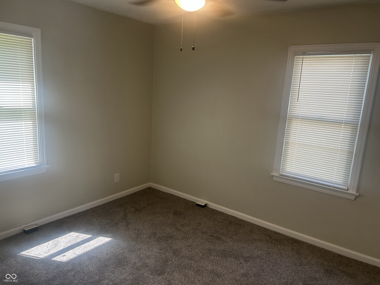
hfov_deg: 67.3
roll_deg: -3.1
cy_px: 142
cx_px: 190
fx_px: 285
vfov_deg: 53.0
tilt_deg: -10.1
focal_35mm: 26
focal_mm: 5.7
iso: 80
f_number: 1.5
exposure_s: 1/60
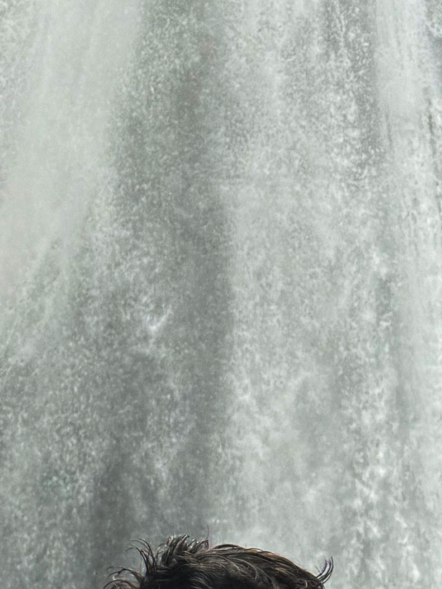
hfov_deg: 14.2
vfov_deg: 18.9
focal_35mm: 104
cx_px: 159
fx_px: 1770
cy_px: 376
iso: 64
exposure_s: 1/120
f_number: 1.8
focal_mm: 6.86
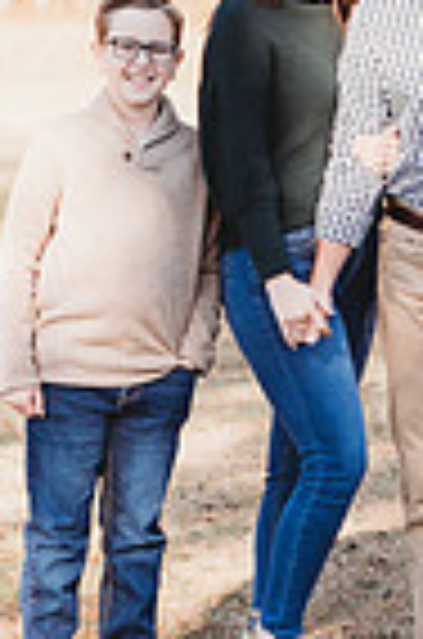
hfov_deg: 5.1
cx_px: 464
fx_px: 4782
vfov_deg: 7.6
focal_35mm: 270
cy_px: 9
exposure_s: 1/1000
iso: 200
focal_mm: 85
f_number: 2.5
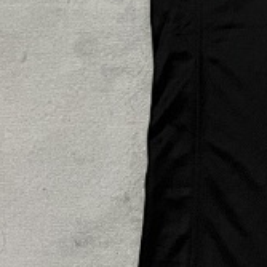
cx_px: 412
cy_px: -88
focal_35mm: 110
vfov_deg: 15.1
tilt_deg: -80.4
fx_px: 960
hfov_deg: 14.6
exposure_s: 1/60
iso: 400
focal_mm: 5.7
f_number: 1.5
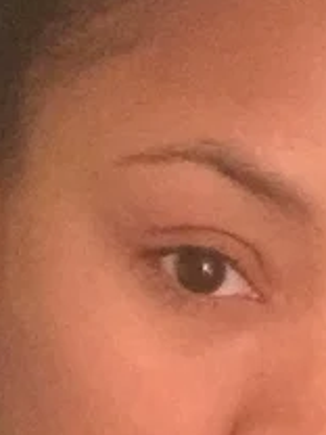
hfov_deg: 12.4
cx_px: 288
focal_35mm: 119
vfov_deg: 15.2
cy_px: 665
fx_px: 1494
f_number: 2.2
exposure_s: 1/15
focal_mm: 2.65
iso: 640
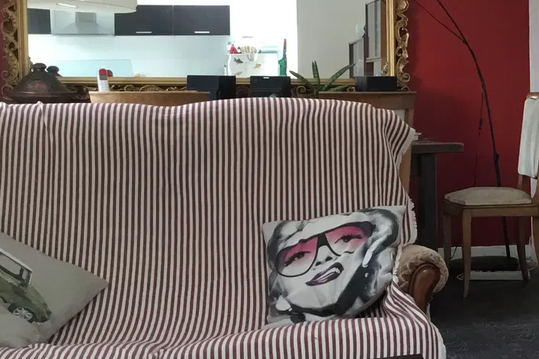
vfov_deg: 18.7
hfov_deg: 25.6
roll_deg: -0.1
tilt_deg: -3.3
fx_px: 1093
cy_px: 157
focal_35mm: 73
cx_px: 598
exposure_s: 1/33
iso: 50
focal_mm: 3.3
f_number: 2.4
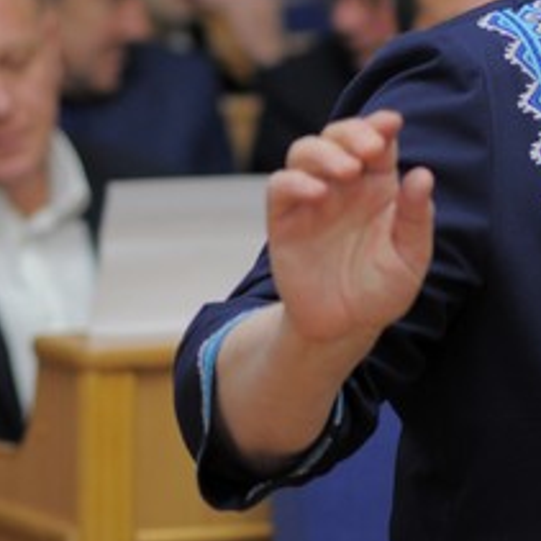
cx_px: 851
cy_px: 112
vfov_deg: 4.9
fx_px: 6337
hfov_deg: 4.8
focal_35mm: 358
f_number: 3.2
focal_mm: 85
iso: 400
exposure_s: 1/200
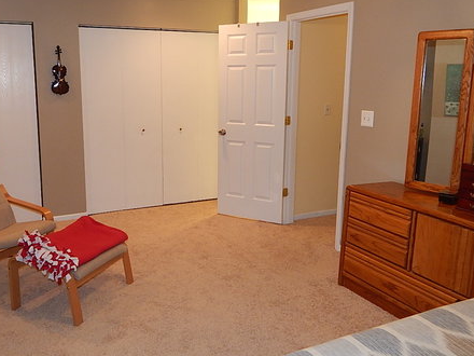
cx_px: 197
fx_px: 438
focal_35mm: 32
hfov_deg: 56.5
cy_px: 158
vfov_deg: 44.1
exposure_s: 1/30
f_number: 3
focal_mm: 4
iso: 200
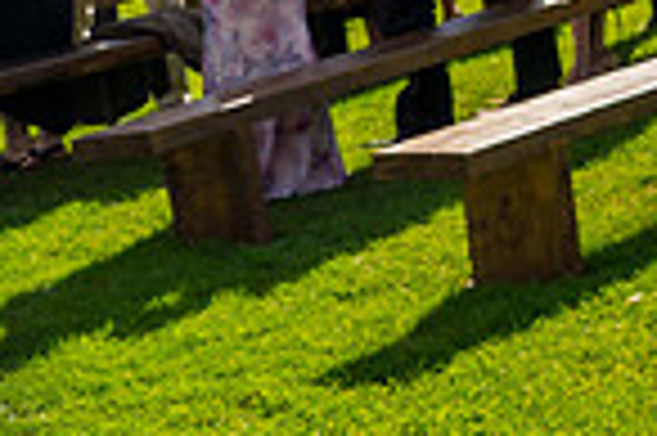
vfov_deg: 9.6
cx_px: 1287
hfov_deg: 13.0
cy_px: -169
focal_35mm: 139
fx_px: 2534
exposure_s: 1/4000
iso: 400
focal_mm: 35
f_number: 4.5
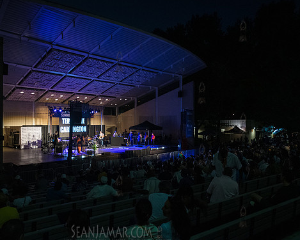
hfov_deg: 61.6
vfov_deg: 51.5
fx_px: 249
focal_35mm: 28
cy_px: 123
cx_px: 119
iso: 6400
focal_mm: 24
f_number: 3.5
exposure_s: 1/250
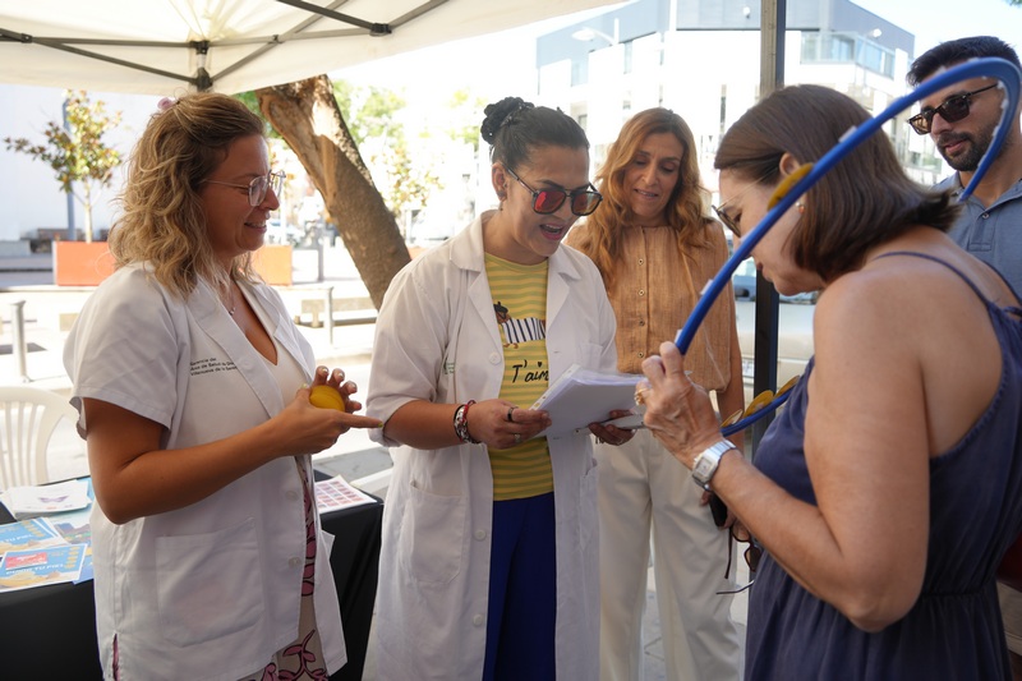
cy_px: 340
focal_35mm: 28
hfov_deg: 65.5
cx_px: 511
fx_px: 795
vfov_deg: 46.4
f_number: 4
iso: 125
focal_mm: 28
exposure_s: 1/160
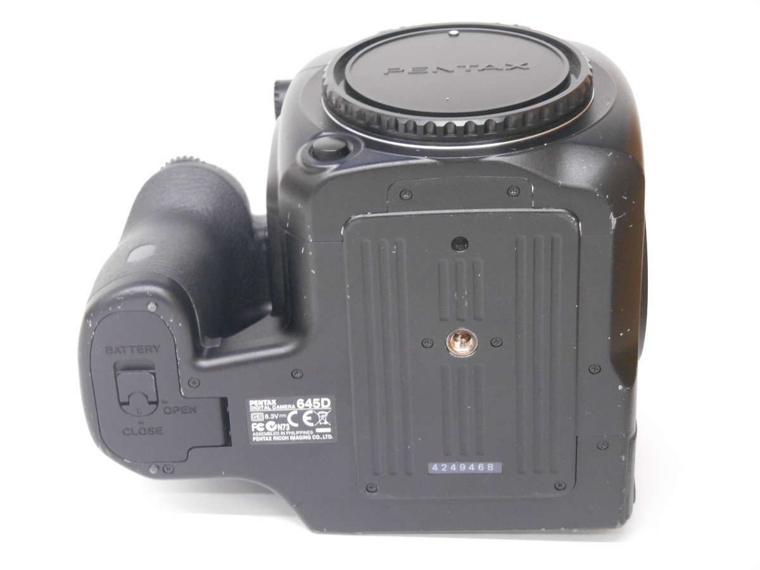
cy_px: 285
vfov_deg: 21.0
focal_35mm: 70
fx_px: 1537
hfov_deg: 27.8
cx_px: 380
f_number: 4.5
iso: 400
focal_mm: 12.5
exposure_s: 1/15
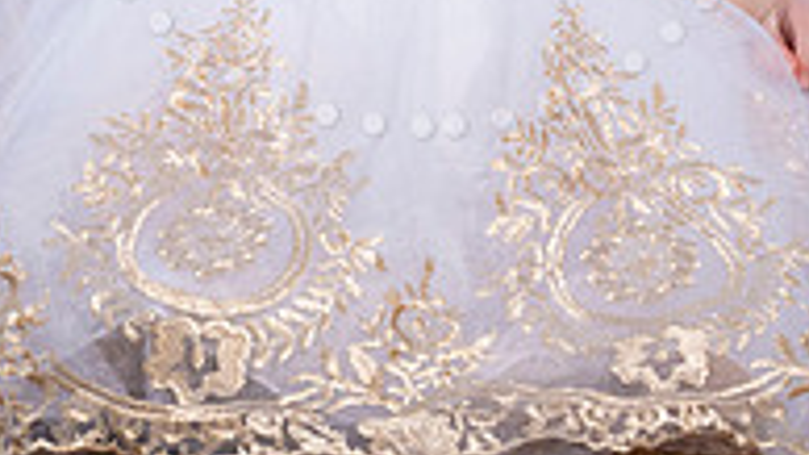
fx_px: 7120
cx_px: 423
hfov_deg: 6.5
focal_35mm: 332
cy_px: -259
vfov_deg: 3.6
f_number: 5
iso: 500
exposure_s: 1/200
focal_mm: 91
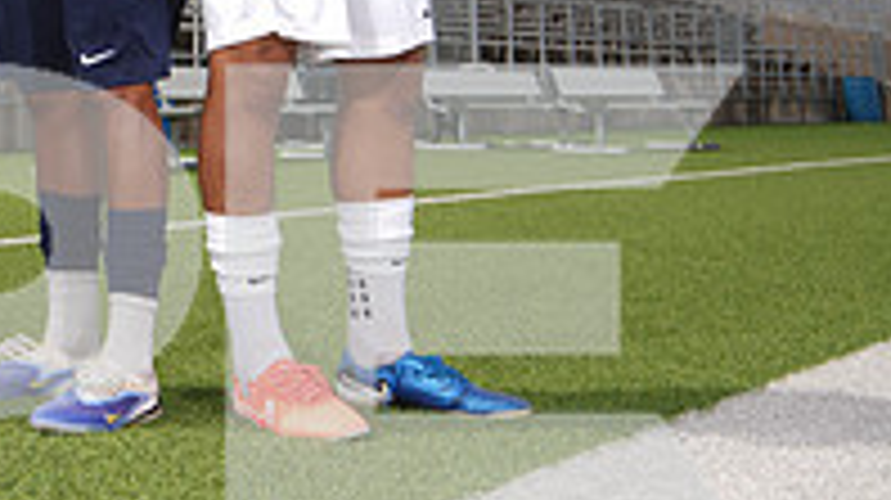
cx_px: -387
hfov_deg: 21.9
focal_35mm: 83
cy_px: -241
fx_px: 1959
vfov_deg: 13.7
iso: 80
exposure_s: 1/200
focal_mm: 27
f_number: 7.1
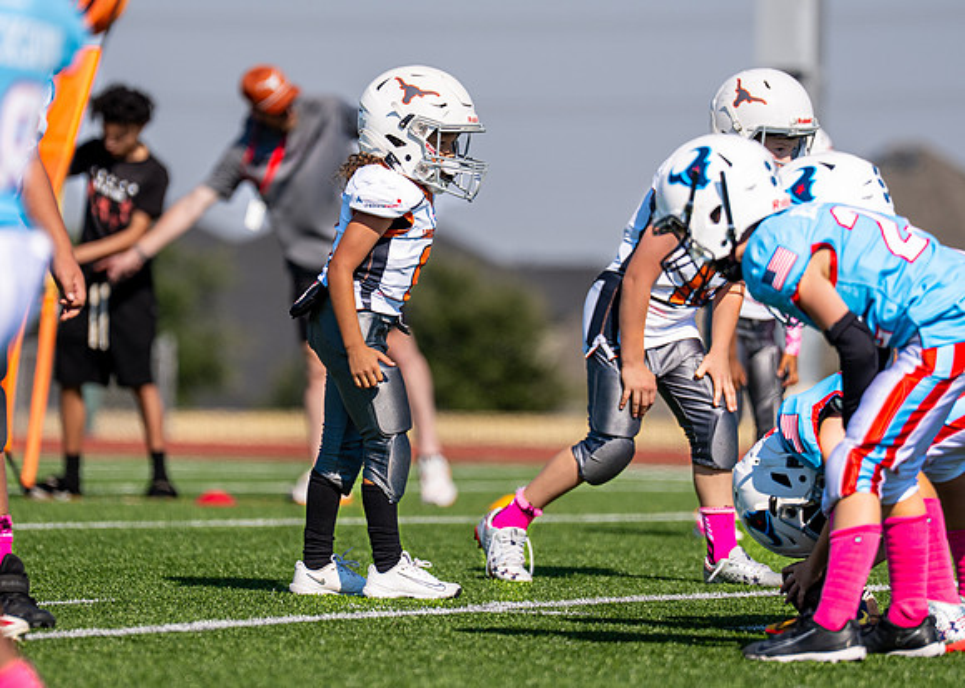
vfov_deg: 4.3
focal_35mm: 337
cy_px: 305
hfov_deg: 6.0
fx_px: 9241
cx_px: 394
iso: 100
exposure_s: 1/3200
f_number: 2.8
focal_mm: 200
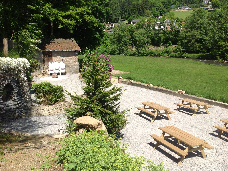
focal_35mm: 35
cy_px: 86
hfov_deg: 52.7
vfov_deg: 40.6
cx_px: 114
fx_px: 230
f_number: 2.4
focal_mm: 4.28
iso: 50
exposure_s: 1/1681
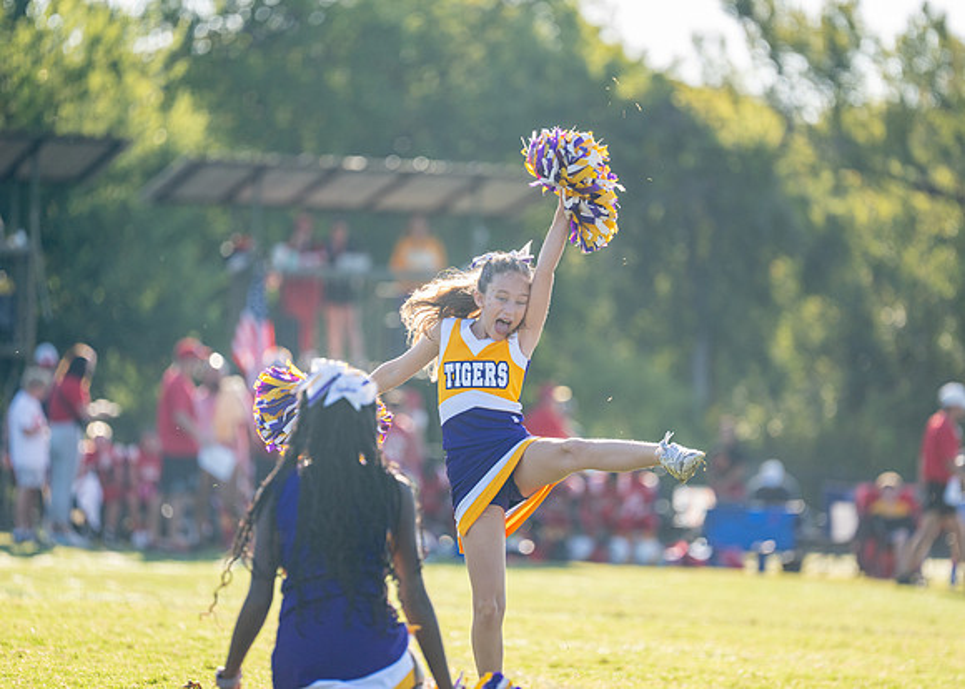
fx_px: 5542
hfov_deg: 10.0
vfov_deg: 7.1
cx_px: 477
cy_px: 341
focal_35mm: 202
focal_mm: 191
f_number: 2.8
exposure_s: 1/2000
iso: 400
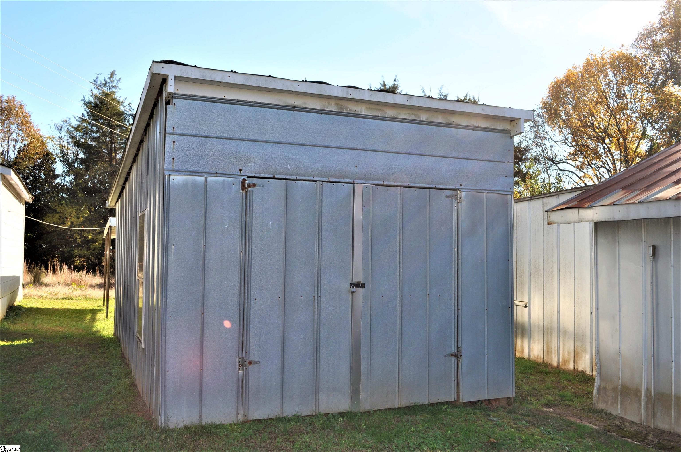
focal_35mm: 33
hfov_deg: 57.3
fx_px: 623
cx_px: 340
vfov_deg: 39.9
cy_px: 226
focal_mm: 22
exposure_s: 1/200
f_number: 9
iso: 200
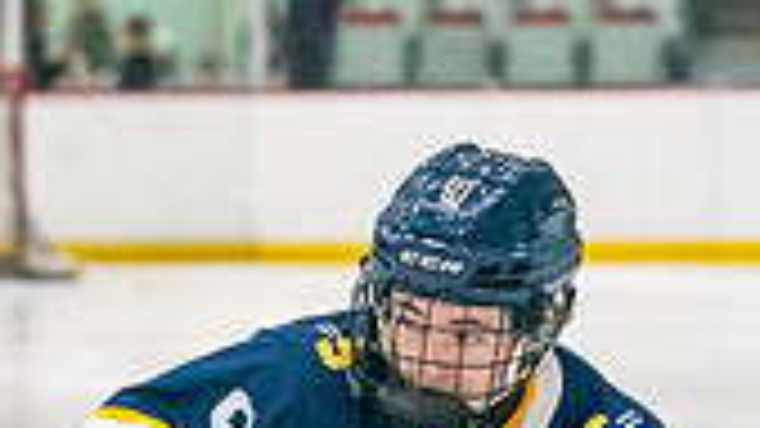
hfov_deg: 4.9
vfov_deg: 2.7
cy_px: 1077
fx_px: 8866
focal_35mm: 440
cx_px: 422
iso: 4000
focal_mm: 72
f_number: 2.8
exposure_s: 1/1600
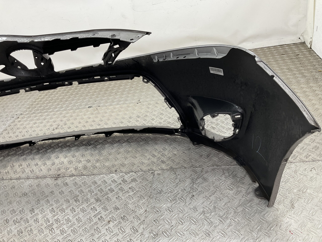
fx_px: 270
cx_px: 161
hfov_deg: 61.7
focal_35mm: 29
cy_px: 121
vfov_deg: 48.2
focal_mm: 3
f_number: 1.8
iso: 32
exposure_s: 1/100
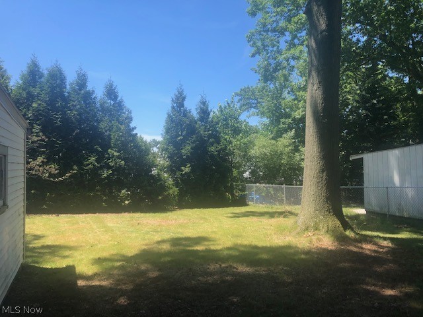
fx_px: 342
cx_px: 212
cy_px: 158
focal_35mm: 28
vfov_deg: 49.7
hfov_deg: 63.4
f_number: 1.8
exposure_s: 1/857
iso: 20
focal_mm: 3.99
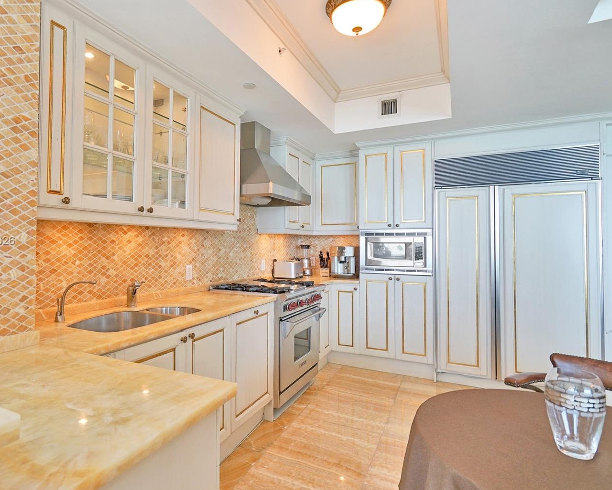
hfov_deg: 79.6
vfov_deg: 68.1
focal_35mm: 20
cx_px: 249
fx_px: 362
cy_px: 241
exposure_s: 1/10
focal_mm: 17
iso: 250
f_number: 8
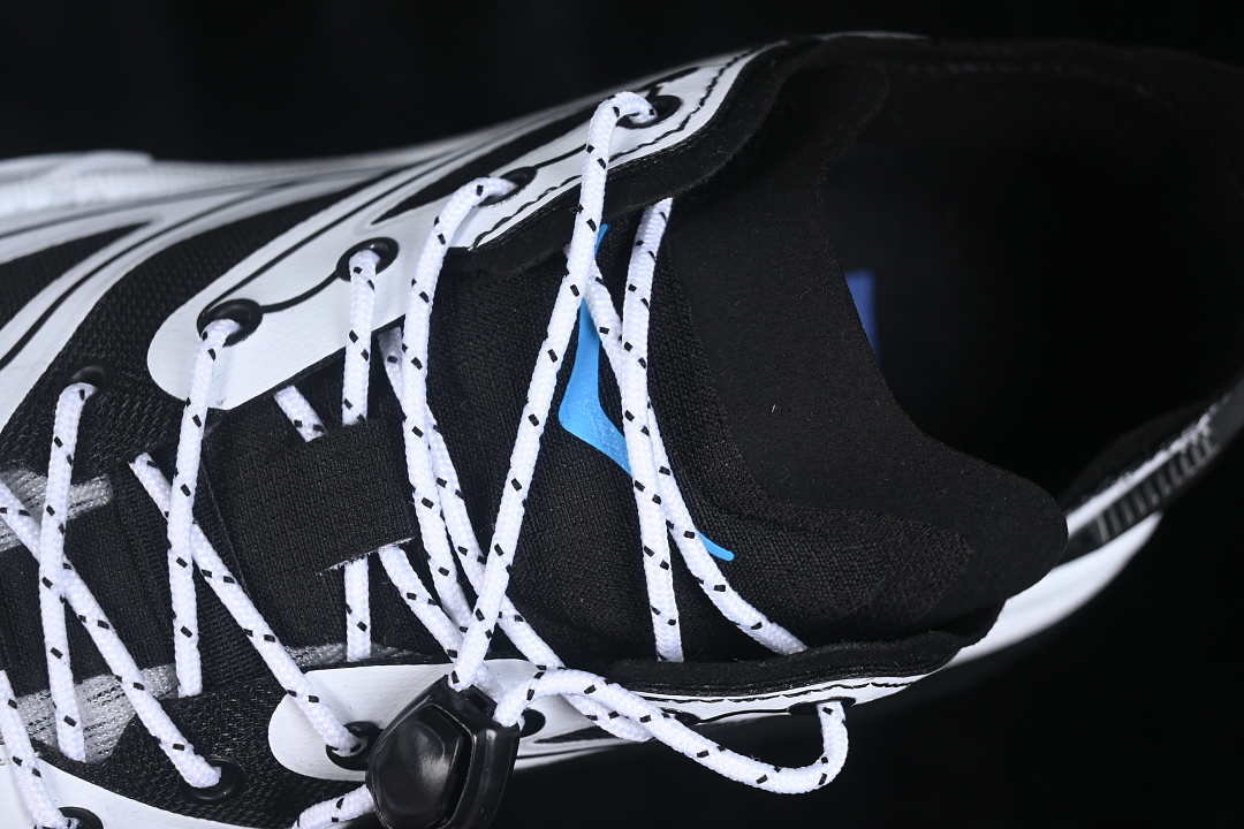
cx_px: 622
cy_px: 414
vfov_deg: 18.2
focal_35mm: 75
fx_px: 2591
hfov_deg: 27.0
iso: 160
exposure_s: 1/60
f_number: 6.3
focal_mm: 50
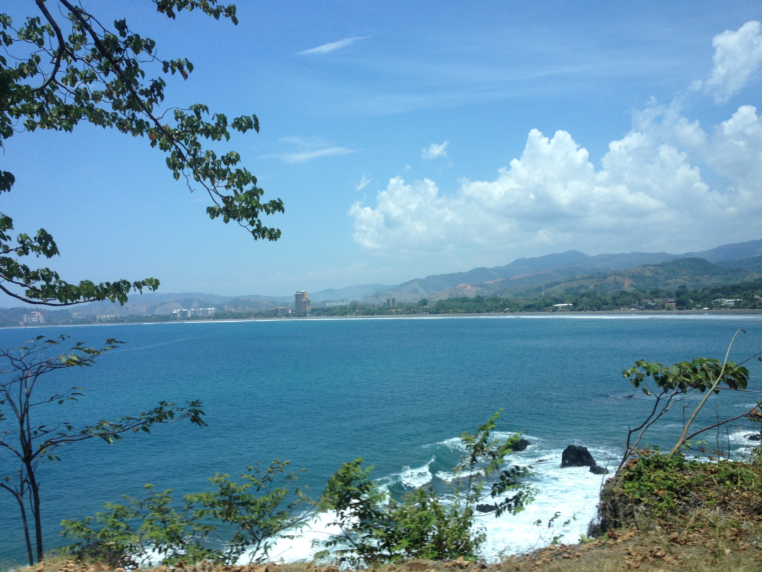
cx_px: 381
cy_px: 286
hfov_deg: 52.6
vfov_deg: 40.7
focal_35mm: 35
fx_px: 770
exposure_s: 1/531
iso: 50
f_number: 2.4
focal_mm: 4.28
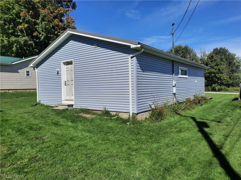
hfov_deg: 69.4
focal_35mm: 25
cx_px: 120
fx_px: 174
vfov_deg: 54.9
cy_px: 90
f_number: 2
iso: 32
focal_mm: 4.6
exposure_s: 1/1745
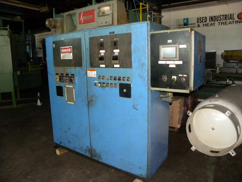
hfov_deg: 67.3
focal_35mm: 26
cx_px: 121
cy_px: 91
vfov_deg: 53.1
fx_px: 182
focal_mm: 4.6
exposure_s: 1/30
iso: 400
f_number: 2.8
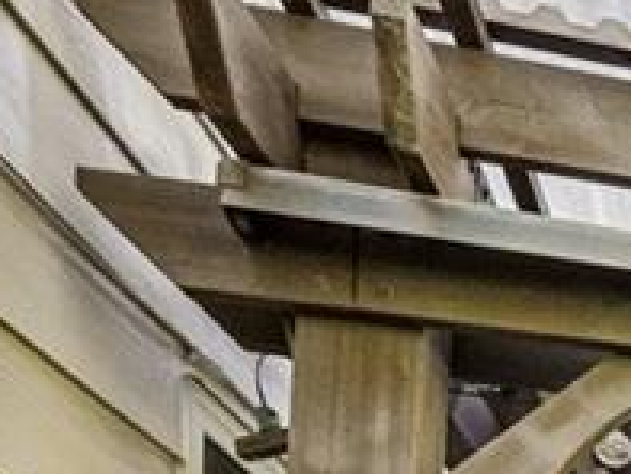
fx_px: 1277
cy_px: 908
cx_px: 1320
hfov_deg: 17.6
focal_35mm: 70
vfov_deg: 16.6
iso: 320
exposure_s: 1/80
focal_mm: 14
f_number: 8
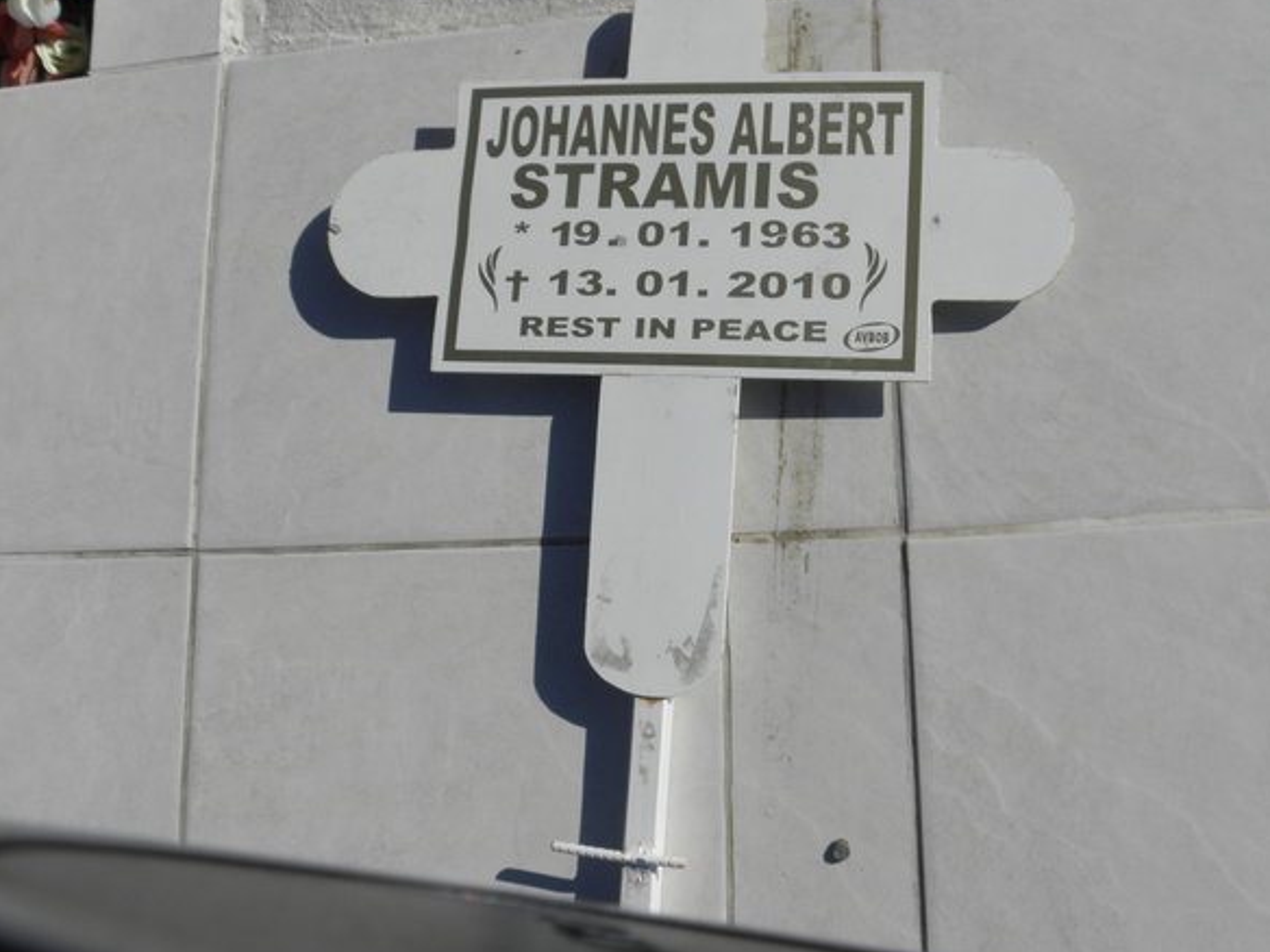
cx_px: 674
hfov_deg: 50.1
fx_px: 1357
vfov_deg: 38.6
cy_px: 446
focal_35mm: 37
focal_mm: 4.83
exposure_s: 1/800
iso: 64
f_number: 5.6
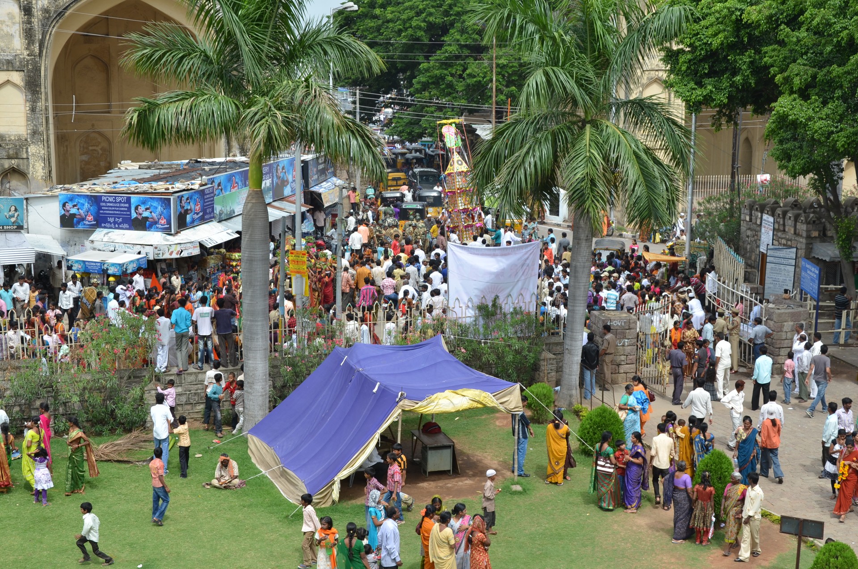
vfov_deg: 25.6
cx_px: 429
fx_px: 1249
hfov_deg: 37.9
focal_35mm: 52
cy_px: 284
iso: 125
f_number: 9
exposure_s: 1/250
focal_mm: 35
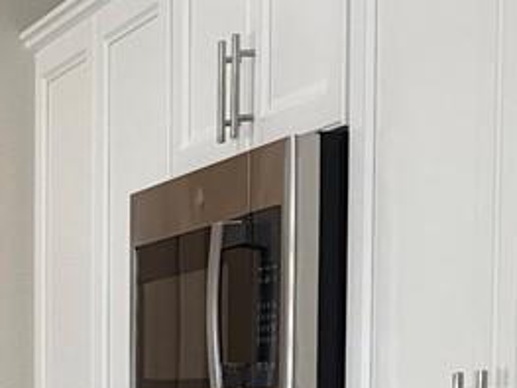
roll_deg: +1.9
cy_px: 741
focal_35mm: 146
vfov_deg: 9.6
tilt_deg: -8.5
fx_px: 2180
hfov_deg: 12.2
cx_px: -472
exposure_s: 1/120
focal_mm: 6.76
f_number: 1.78
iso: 64
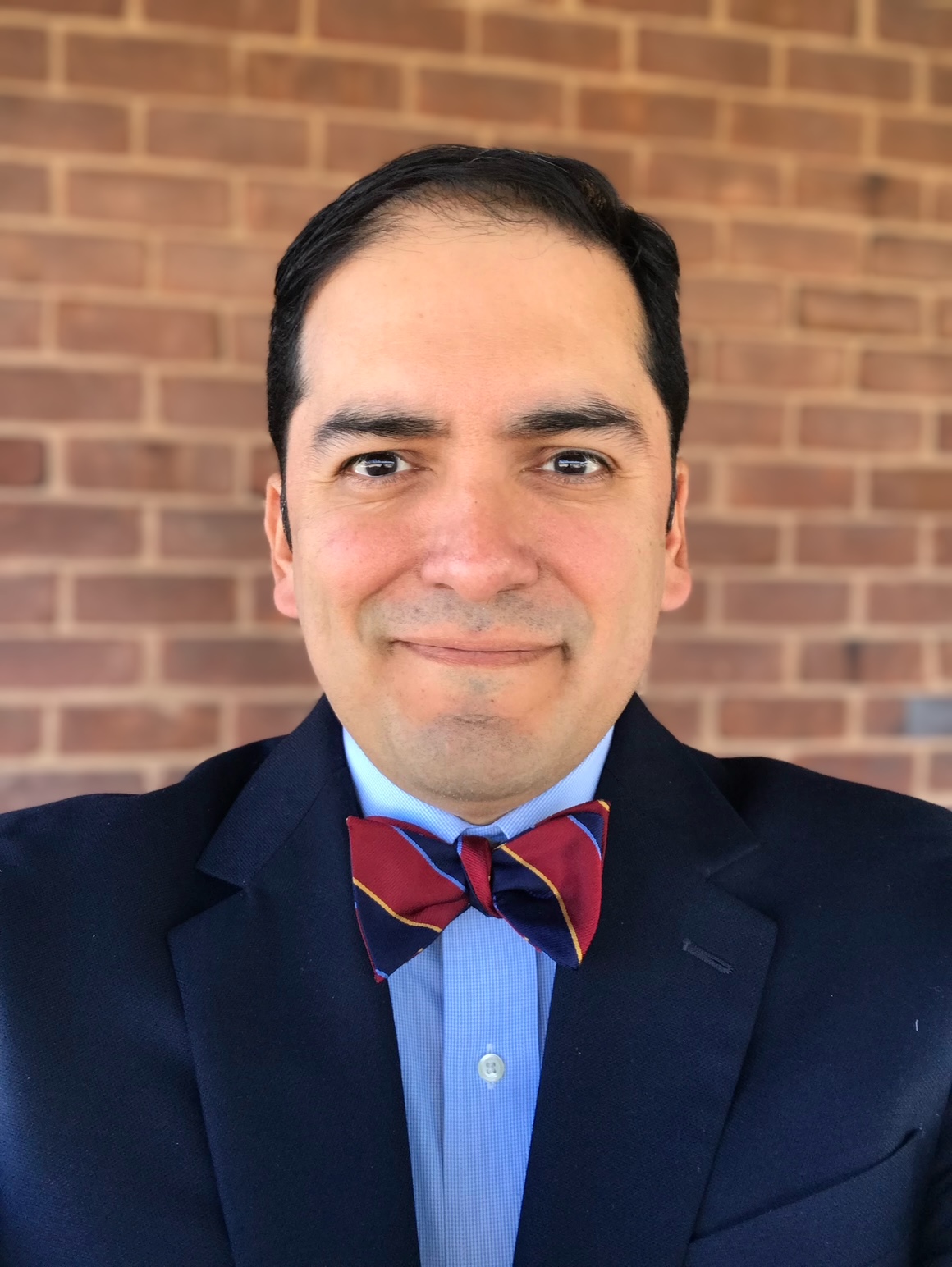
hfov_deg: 44.2
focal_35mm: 32
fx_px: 1172
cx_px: 476
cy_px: 634
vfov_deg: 56.8
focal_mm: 2.87
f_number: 2.2
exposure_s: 1/120
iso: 32
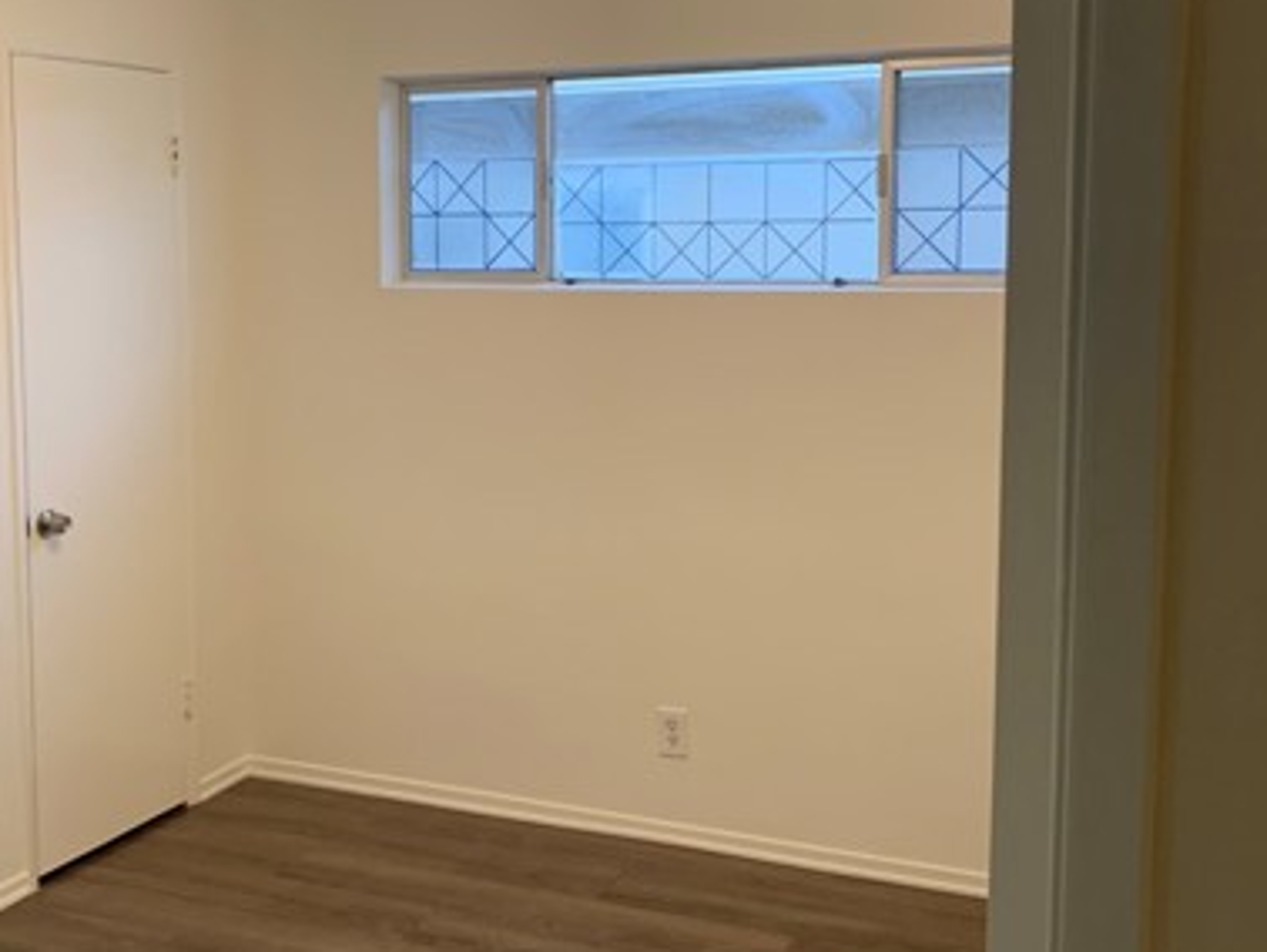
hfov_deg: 42.6
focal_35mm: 44
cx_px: 483
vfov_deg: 32.9
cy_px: 406
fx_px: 1611
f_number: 1.8
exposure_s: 1/60
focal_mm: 4.25
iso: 125
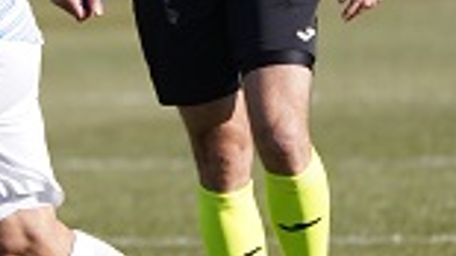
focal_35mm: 1620
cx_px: -171
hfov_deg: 1.3
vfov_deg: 0.7
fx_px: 19578
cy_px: 127
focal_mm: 400
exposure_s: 1/2000
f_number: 5.6
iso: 640
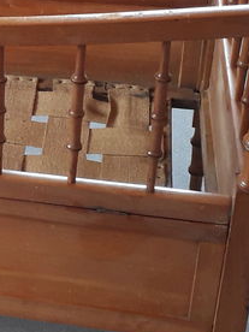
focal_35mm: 98
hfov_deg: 13.8
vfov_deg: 19.8
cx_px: -168
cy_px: 60
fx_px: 940
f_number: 1.9
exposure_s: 1/50
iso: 100
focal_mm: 3.6
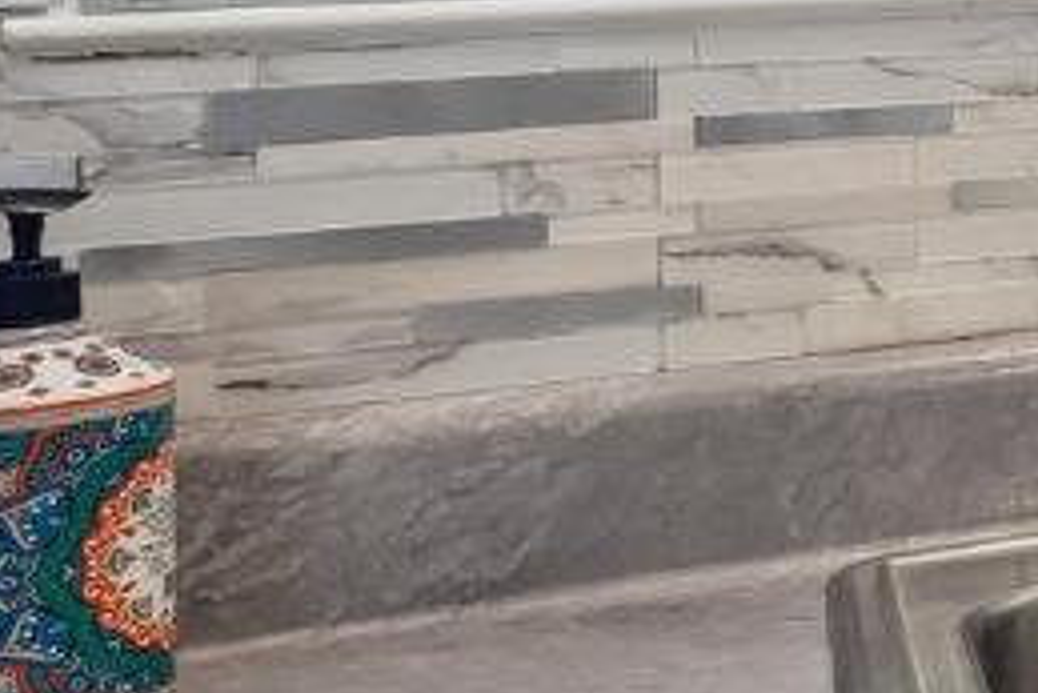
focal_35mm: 81
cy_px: -154
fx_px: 2337
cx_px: 2701
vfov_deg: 16.2
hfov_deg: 13.7
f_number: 8
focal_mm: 14
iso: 640
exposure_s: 1/20
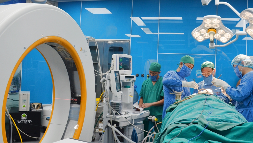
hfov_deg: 57.8
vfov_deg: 34.6
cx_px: 146
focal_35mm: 34
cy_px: 68
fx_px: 228
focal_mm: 18
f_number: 5.6
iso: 400
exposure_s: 1/125
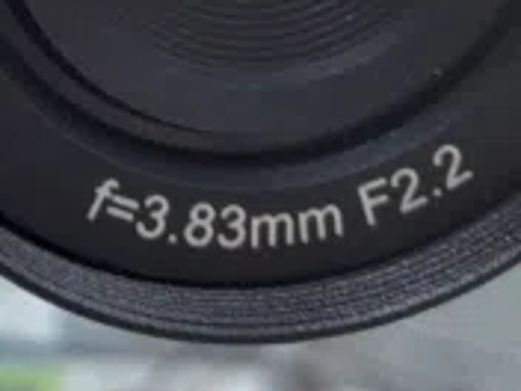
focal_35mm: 91
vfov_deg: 14.6
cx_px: -367
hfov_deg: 18.0
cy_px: -275
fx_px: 1370
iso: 125
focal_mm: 4.6
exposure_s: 1/50
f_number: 2
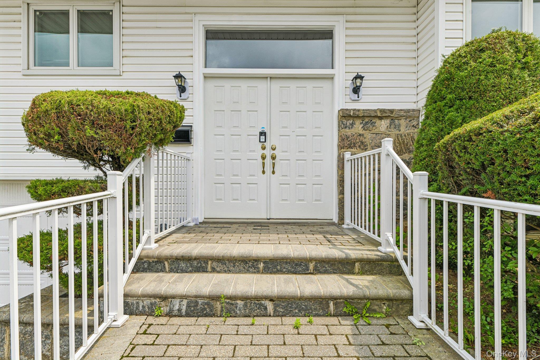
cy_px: 180
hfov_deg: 93.3
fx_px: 255
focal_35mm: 17
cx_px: 270
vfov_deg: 70.4
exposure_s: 1/500
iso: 250
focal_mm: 17
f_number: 9
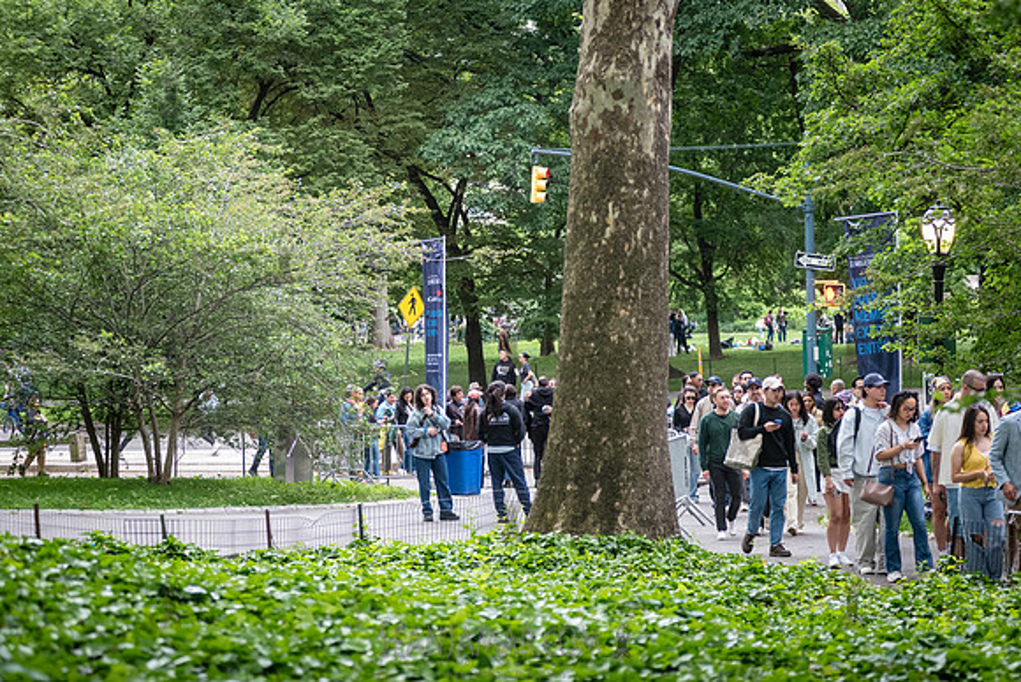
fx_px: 2444
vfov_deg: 15.9
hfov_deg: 23.6
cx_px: 510
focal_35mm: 86
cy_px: 341
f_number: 3.2
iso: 4000
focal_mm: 86
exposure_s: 1/640
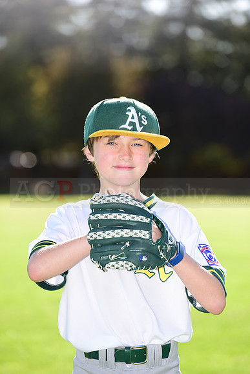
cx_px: 125
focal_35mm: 200
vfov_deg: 10.3
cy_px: 187
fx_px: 2082
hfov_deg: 6.9
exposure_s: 1/320
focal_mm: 200
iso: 125
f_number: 4.5
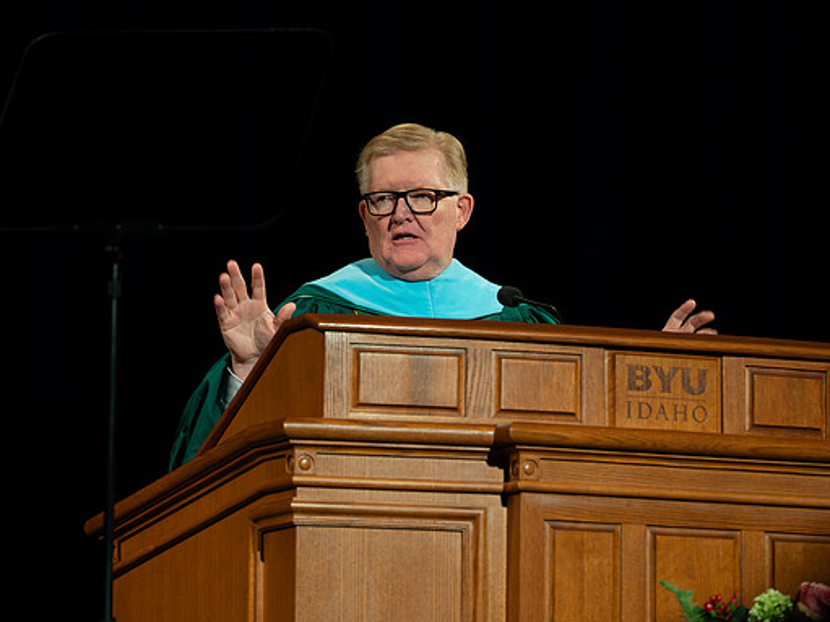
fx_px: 7431
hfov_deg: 6.4
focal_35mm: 310
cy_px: 180
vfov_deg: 4.8
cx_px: 414
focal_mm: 200
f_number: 3.5
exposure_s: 1/200
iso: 1250
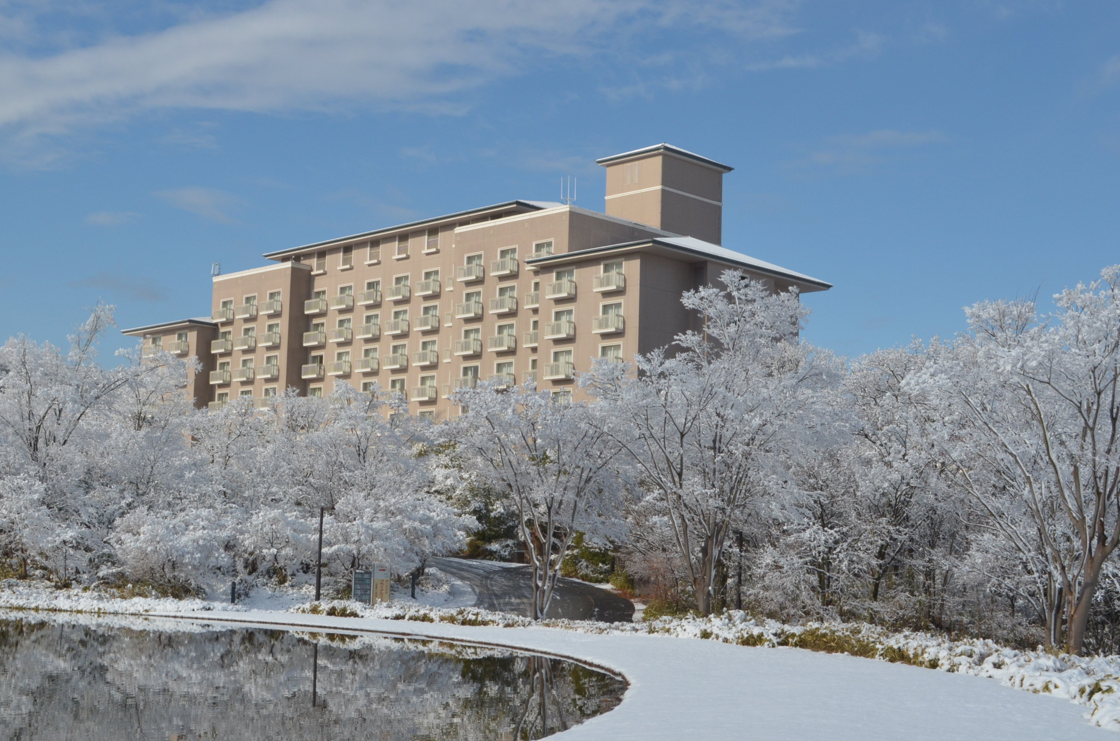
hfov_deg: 40.4
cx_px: 494
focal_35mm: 49
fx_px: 1521
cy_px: 414
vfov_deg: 27.4
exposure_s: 1/640
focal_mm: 26
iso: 500
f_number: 14
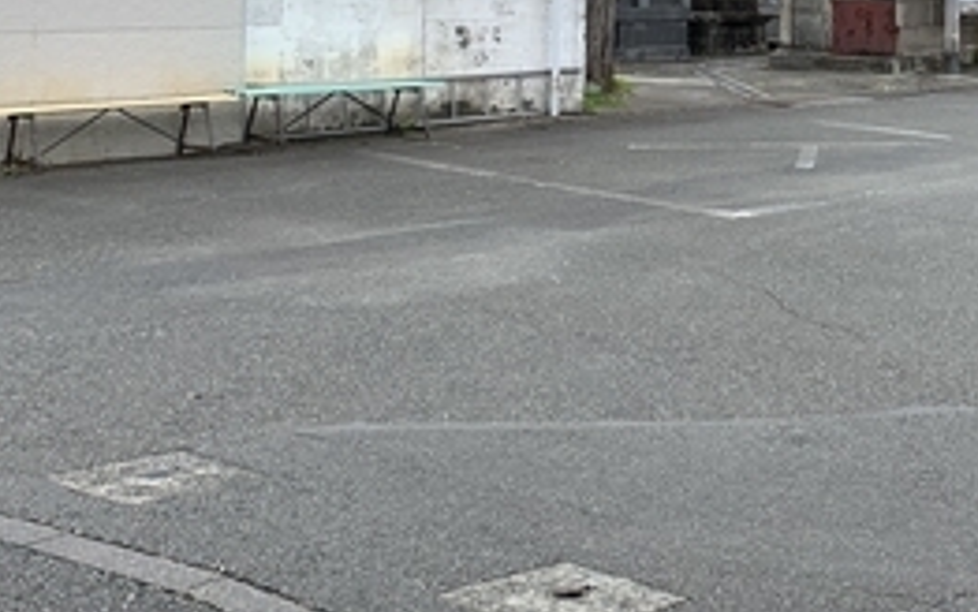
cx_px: 967
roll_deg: -0.4
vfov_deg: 19.9
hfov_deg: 30.3
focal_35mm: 63
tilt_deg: -0.5
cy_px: -37
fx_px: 1680
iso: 25
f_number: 1.8
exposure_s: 1/1299
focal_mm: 4.25
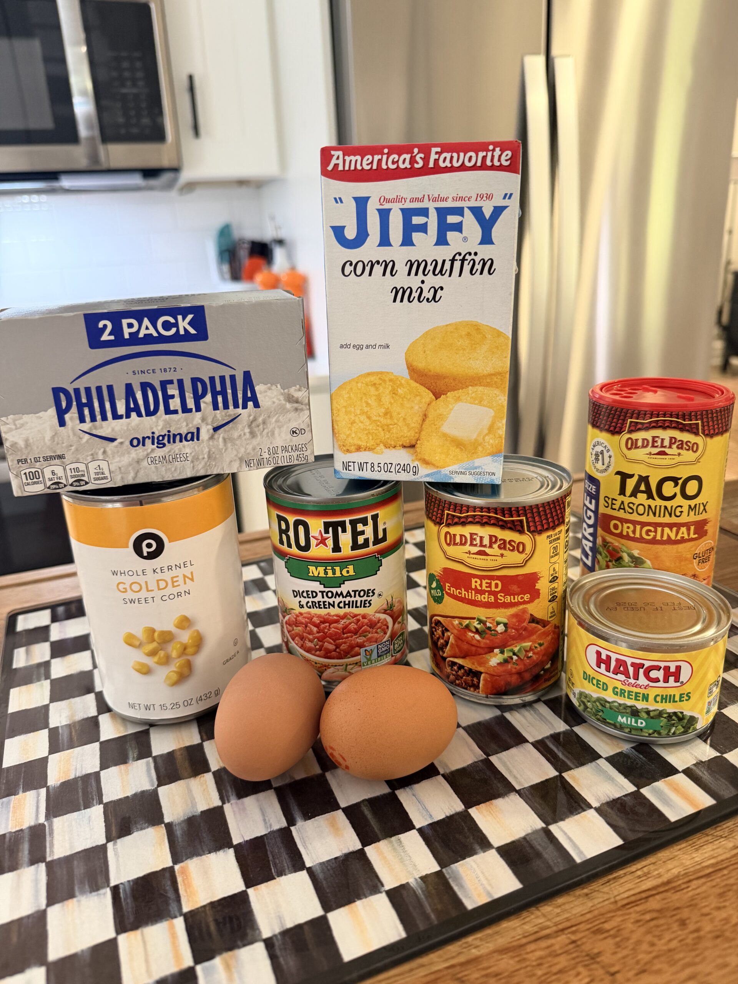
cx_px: 369
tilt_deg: -19.5
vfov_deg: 71.6
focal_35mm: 24
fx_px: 682
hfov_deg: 56.8
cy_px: 492
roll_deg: +3.5
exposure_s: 1/60
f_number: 1.78
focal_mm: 6.76
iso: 250
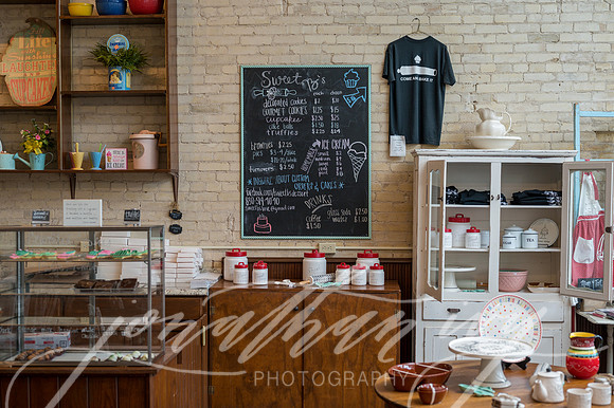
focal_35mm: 50
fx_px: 852
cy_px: 204
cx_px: 307
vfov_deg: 27.0
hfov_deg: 39.6
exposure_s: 1/200
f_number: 3.2
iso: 640
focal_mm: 50
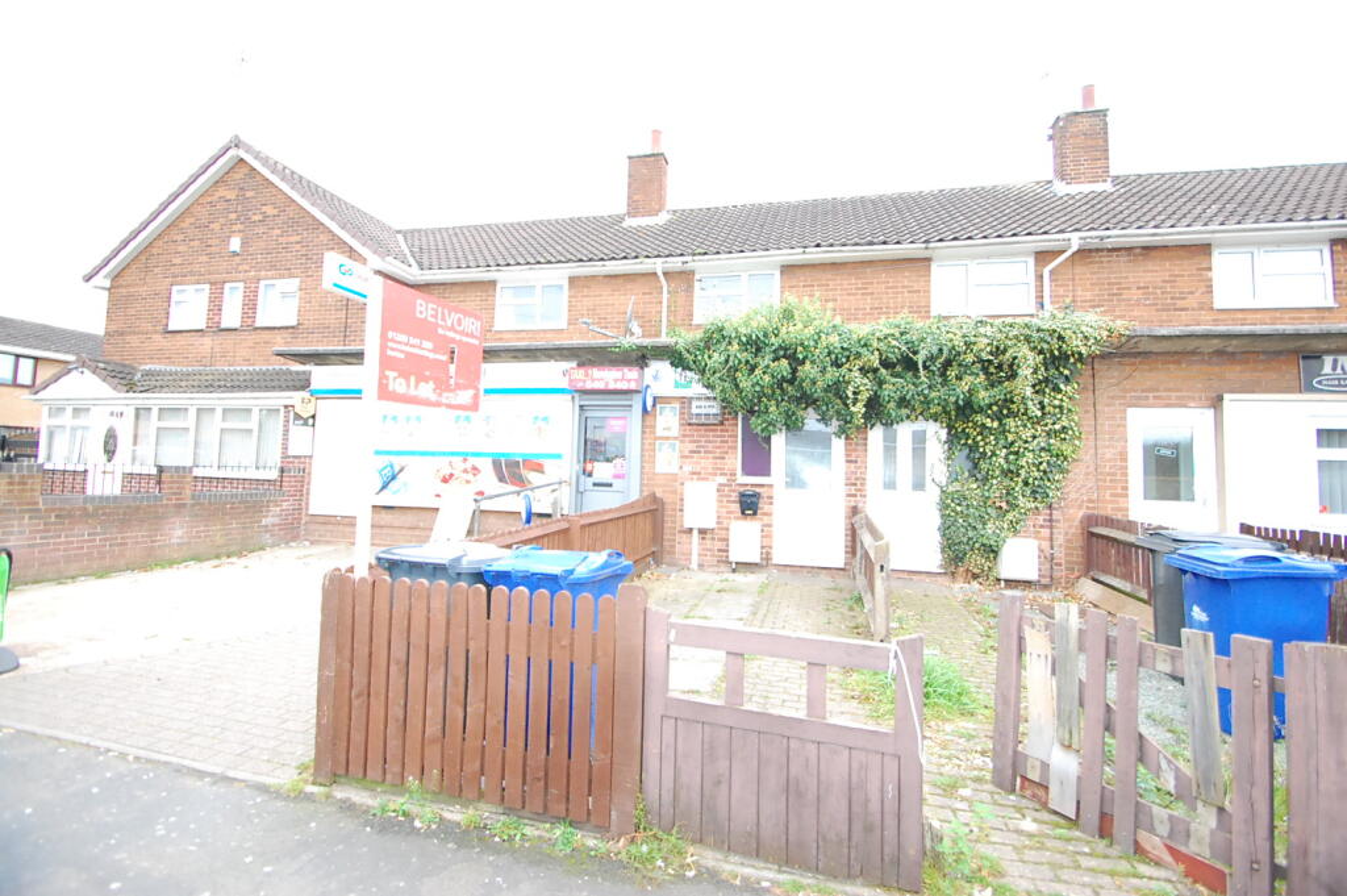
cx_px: 674
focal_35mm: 15
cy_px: 448
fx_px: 561
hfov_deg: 100.4
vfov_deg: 77.2
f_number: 3.5
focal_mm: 10
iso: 1600
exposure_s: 1/500
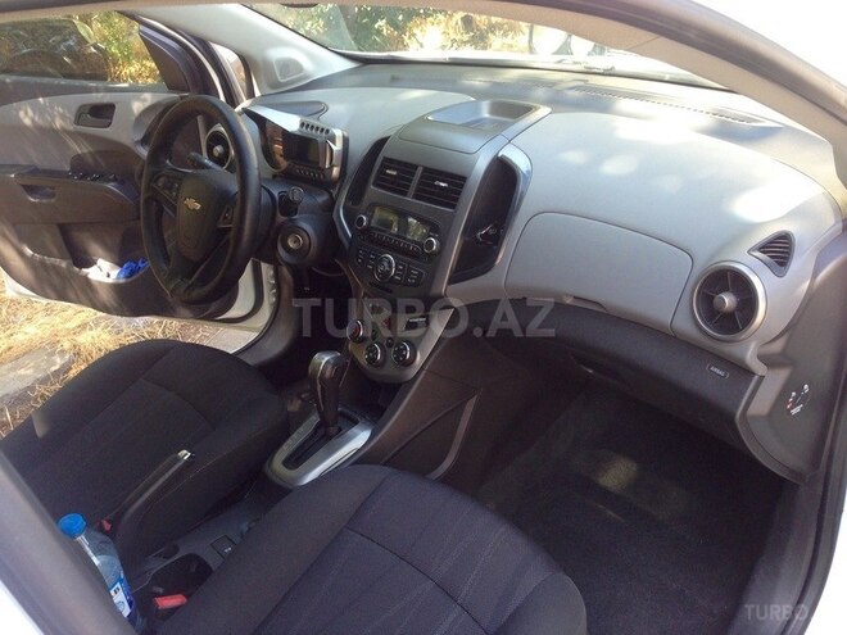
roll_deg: +3.6
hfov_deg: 55.4
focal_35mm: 33
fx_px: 807
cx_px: 424
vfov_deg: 42.9
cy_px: 318
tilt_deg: -26.9
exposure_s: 1/60
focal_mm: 4.12
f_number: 2.4
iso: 50
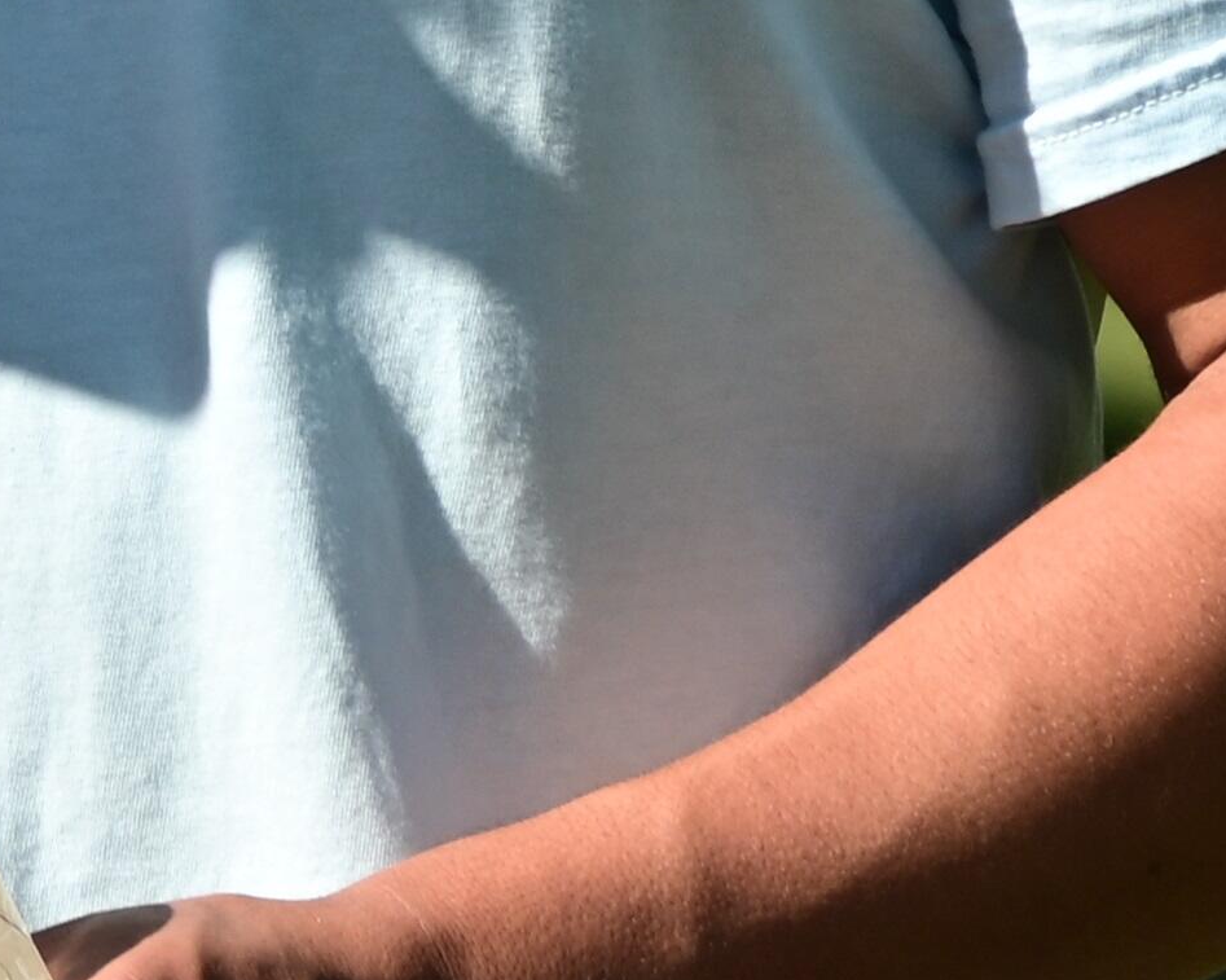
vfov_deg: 0.9
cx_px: -1608
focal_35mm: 1656
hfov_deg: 1.2
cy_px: -1212
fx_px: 60069
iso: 100
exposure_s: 1/320
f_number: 7.1
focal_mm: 200
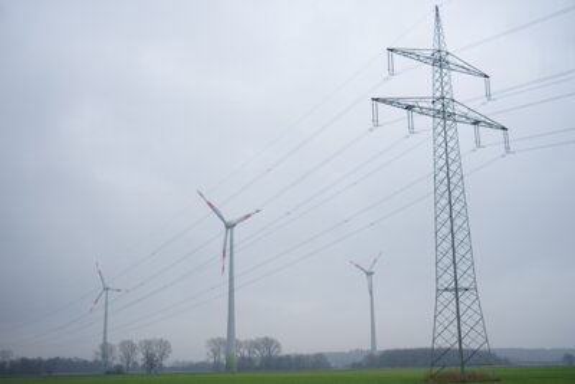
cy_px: 192
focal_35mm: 42
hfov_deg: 46.4
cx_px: 288
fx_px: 671
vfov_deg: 31.9
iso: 100
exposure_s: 1/125
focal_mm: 42
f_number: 5
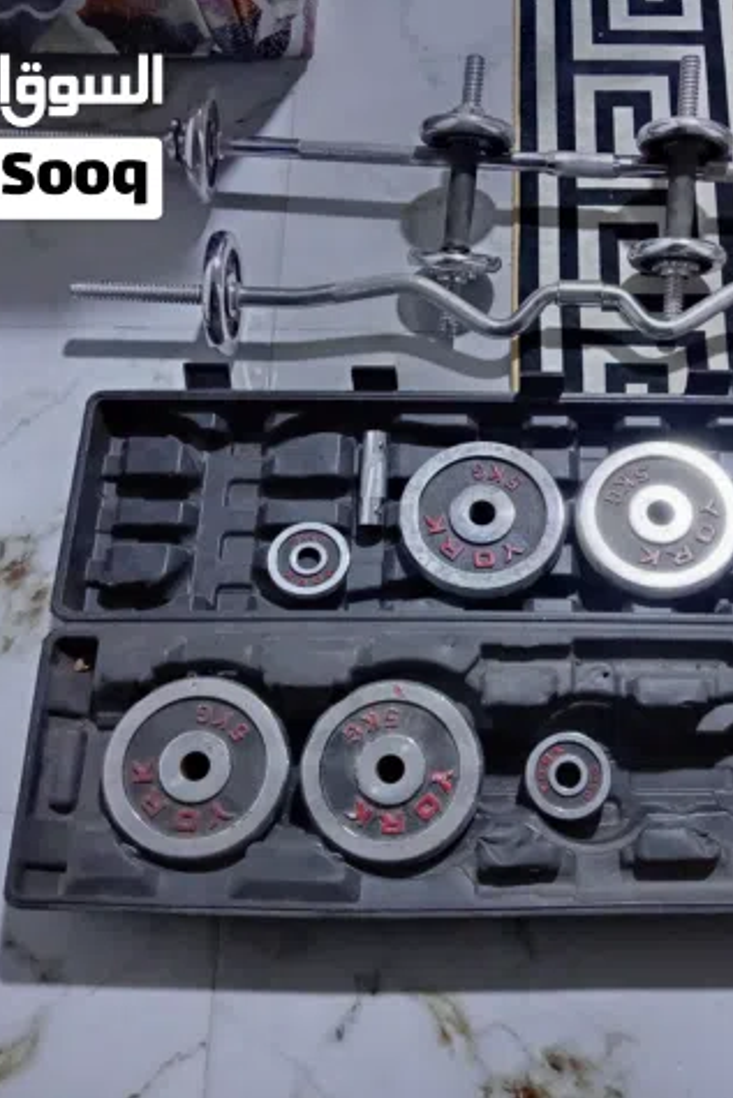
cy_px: 552
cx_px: 511
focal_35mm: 35
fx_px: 1068
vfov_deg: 54.4
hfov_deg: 37.3
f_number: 1.8
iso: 1080
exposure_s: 1/20
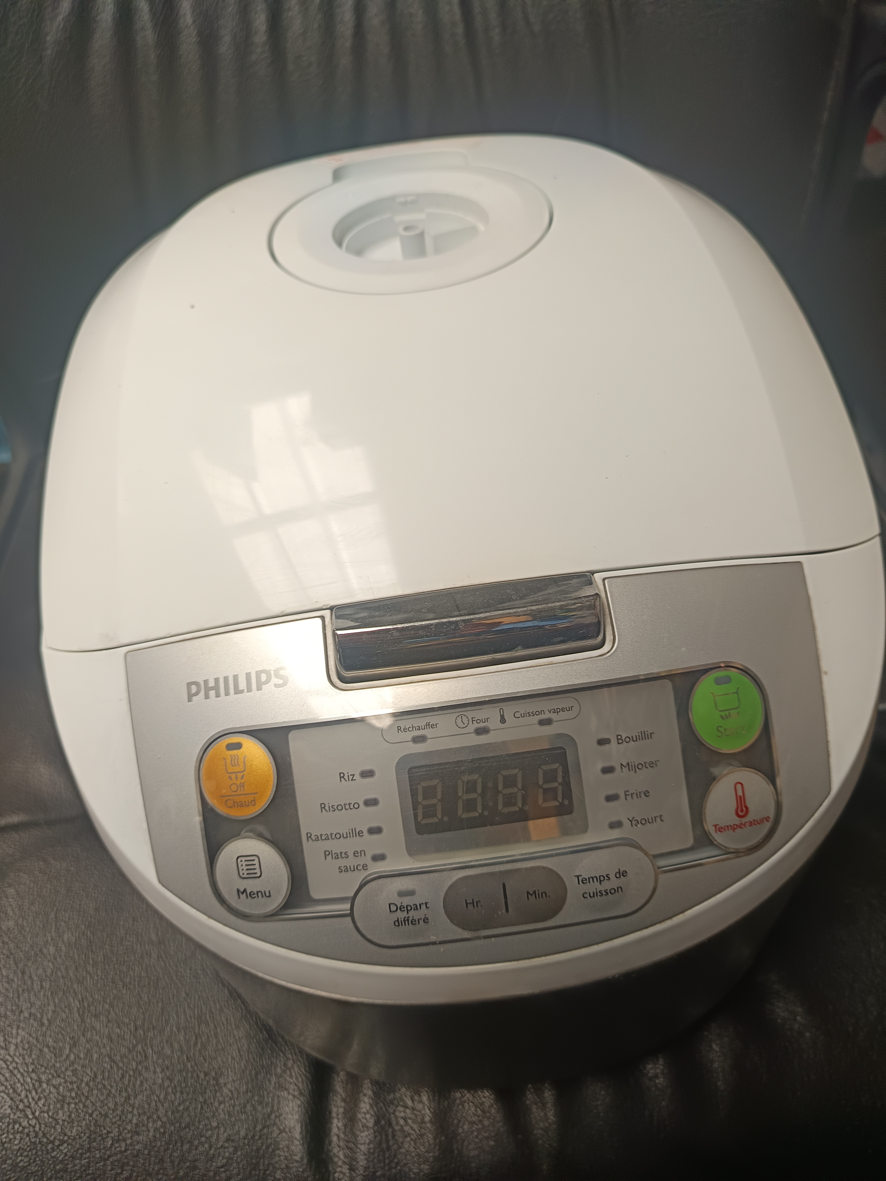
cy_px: 590
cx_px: 443
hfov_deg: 56.8
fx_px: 819
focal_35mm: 24
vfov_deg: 71.6
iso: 113
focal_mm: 5.31
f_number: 1.7
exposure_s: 1/50
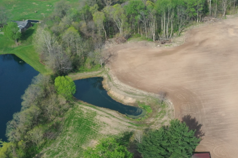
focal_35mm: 57
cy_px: 152
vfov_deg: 23.0
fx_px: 377
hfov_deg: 34.8
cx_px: 155
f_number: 3.5
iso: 400
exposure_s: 1/3200
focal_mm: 10.26
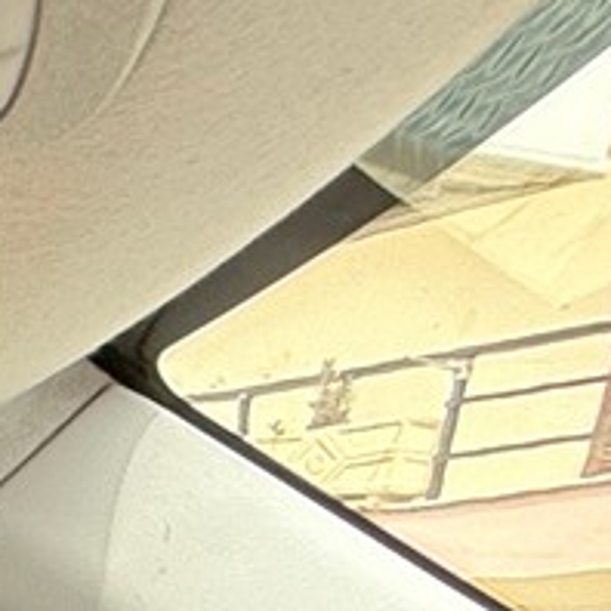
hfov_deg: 8.6
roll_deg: -4.8
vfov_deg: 12.0
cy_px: 1426
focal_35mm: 120
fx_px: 2396
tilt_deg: -12.1
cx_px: -1697
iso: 64
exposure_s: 1/99
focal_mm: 2.22
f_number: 2.2
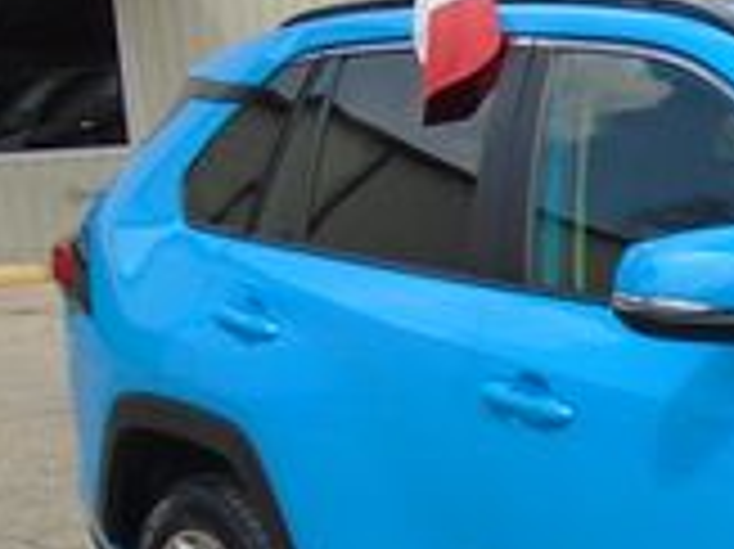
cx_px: 1054
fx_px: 2161
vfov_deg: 14.4
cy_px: 459
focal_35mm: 102
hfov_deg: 17.6
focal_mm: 4.6
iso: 100
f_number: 8
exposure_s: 1/160
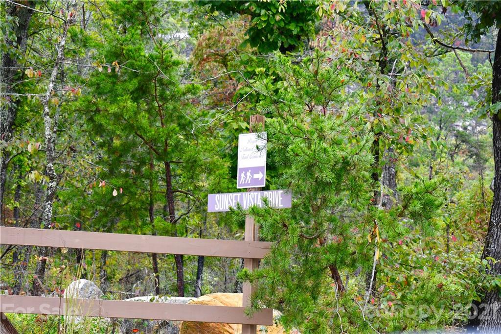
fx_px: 1141
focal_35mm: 82
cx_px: 250
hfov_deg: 24.8
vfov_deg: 16.6
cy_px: 167
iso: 450
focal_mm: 55
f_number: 5.6
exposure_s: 1/250
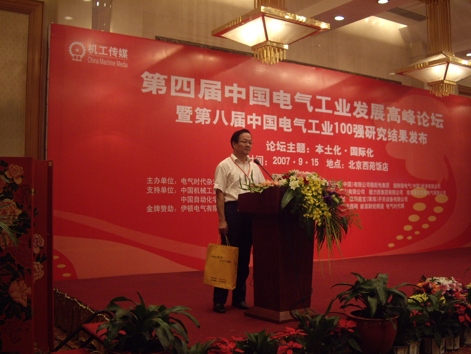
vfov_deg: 37.7
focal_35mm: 38
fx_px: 517
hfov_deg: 49.0
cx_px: 236
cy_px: 177
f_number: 2.8
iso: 200
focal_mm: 7.9
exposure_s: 1/40
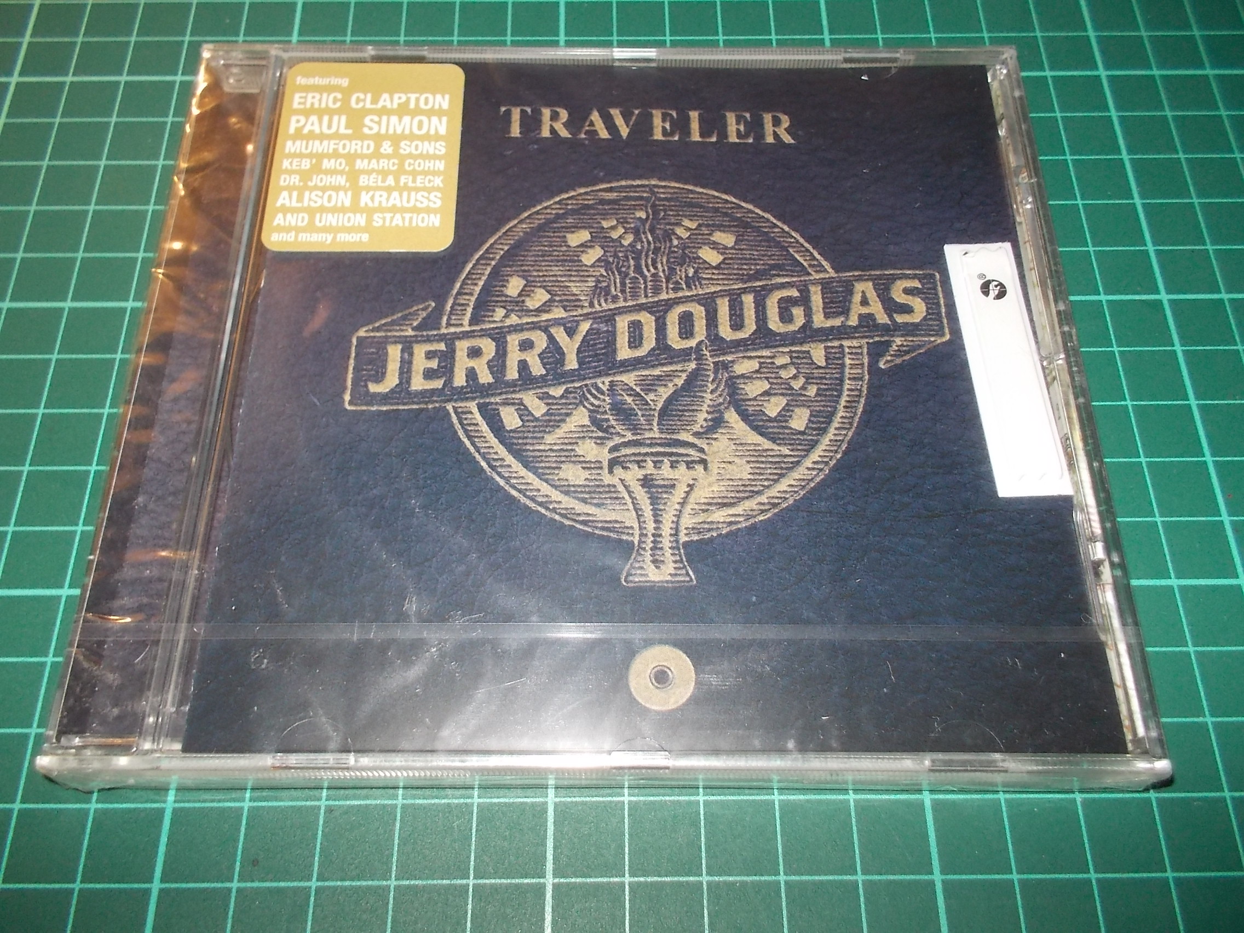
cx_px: 622
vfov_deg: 48.2
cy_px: 466
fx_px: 1042
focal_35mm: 29
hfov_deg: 61.7
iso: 200
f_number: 3.3
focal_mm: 4.1
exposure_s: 1/30
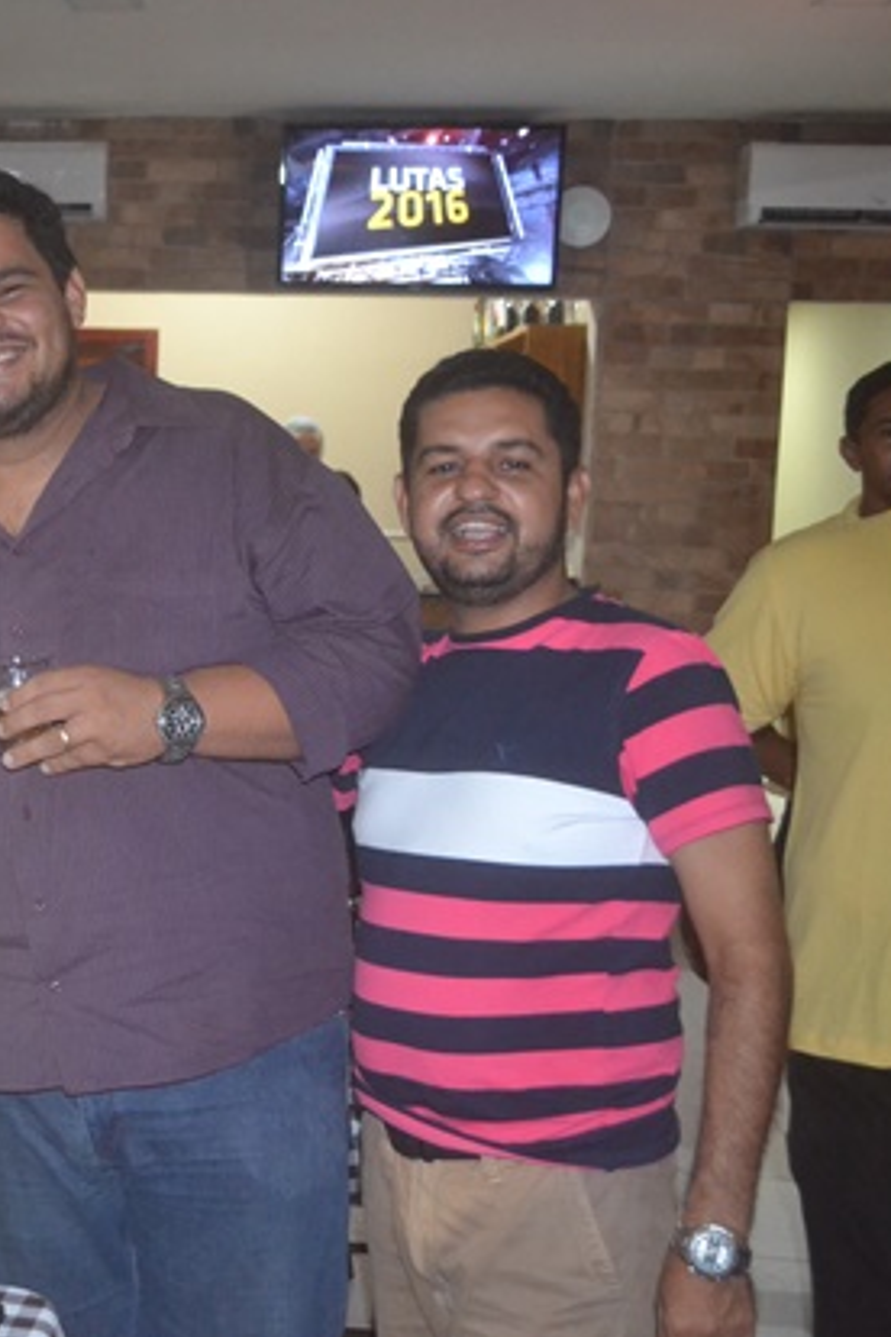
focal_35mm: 51
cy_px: 680
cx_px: -94
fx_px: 1893
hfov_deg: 24.6
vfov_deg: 38.9
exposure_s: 1/60
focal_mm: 22
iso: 3200
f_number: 3.8
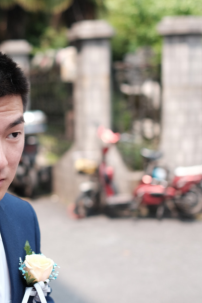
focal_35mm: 60
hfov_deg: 22.4
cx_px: 44
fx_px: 505
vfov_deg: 33.4
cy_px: 143
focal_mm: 23
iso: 200
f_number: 1.4
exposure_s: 1/2700
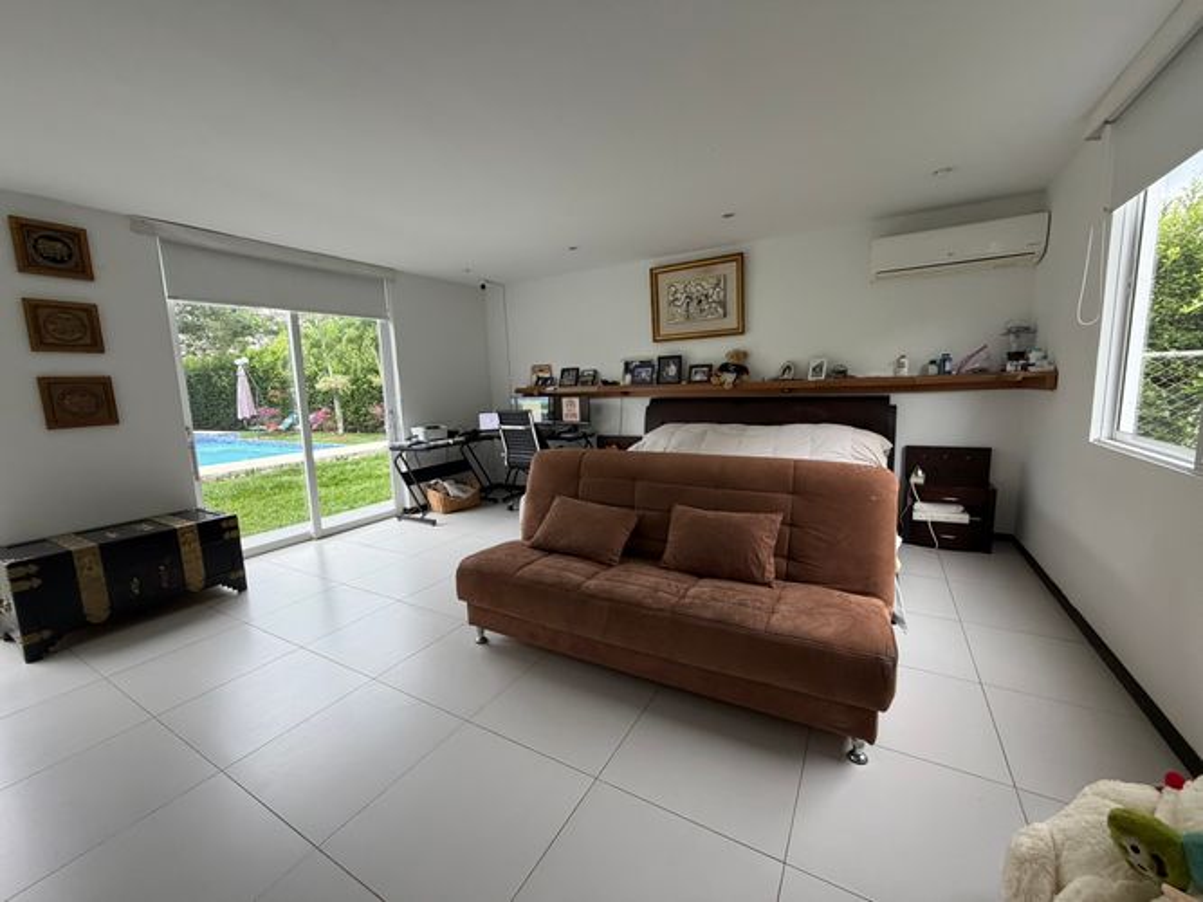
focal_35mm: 14
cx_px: 602
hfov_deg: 102.1
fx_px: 486
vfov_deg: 85.7
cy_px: 451
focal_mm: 2.22
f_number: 2.2
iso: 250
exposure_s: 1/121
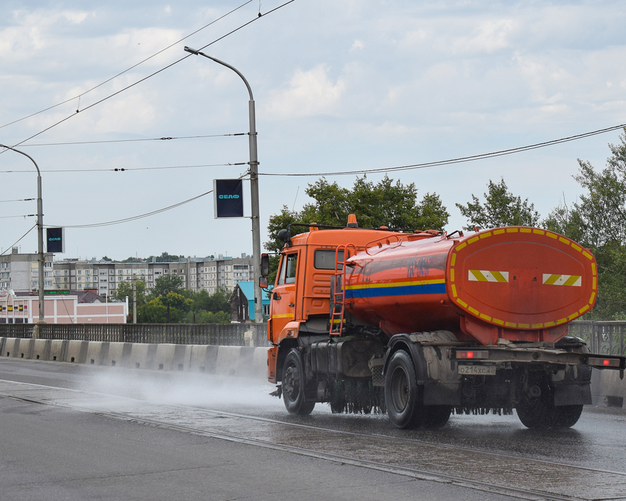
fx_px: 1445
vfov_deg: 19.7
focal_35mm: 78
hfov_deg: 24.4
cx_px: 368
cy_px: 250
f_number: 5.6
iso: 200
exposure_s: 1/800
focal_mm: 46
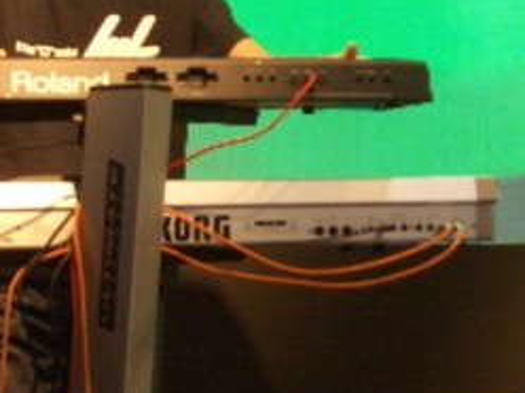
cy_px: 68
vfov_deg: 9.3
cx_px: 205
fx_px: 2427
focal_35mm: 160
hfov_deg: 12.3
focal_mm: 14.6
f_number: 4.4
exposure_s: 1/60
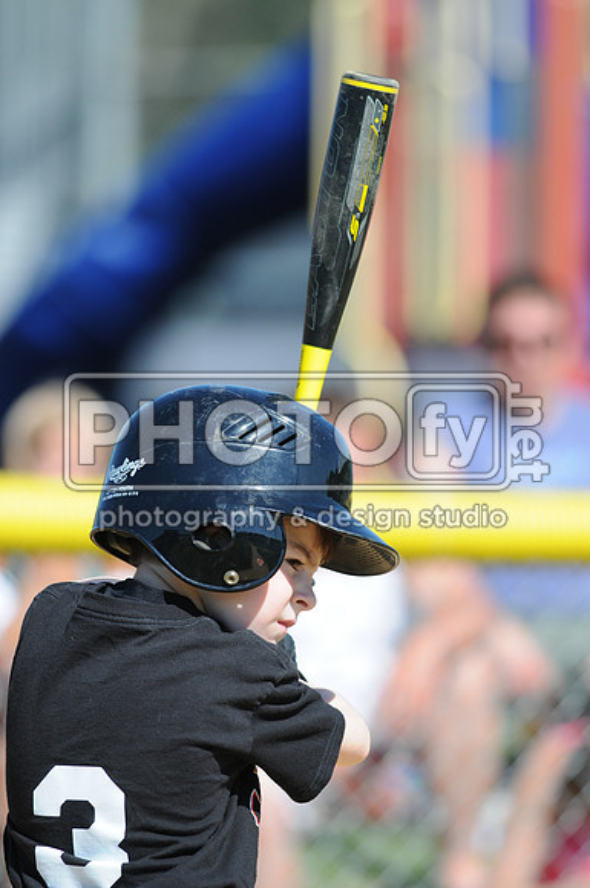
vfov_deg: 4.6
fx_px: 11095
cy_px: 444
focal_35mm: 450
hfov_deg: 3.0
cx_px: 295
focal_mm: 300
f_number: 4
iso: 200
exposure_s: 1/1250
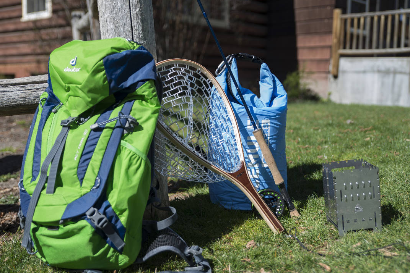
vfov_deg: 28.6
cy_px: 126
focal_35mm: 47
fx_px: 535
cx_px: 212
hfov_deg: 41.9
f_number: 2.8
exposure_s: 1/640
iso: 50
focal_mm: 42
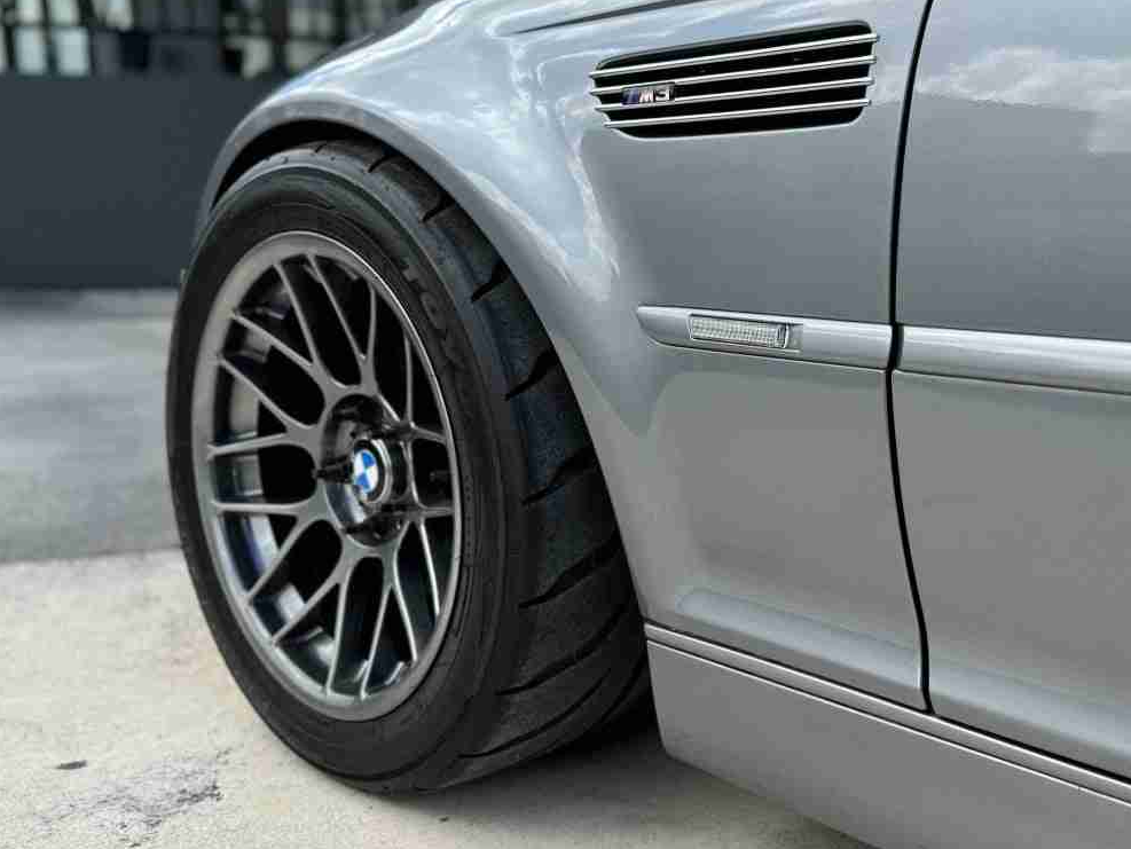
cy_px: 407
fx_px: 1144
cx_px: 822
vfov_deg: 40.7
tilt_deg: -11.5
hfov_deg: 50.8
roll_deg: -2.6
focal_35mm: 35
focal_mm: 6.76
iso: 80
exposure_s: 1/1678
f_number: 1.78
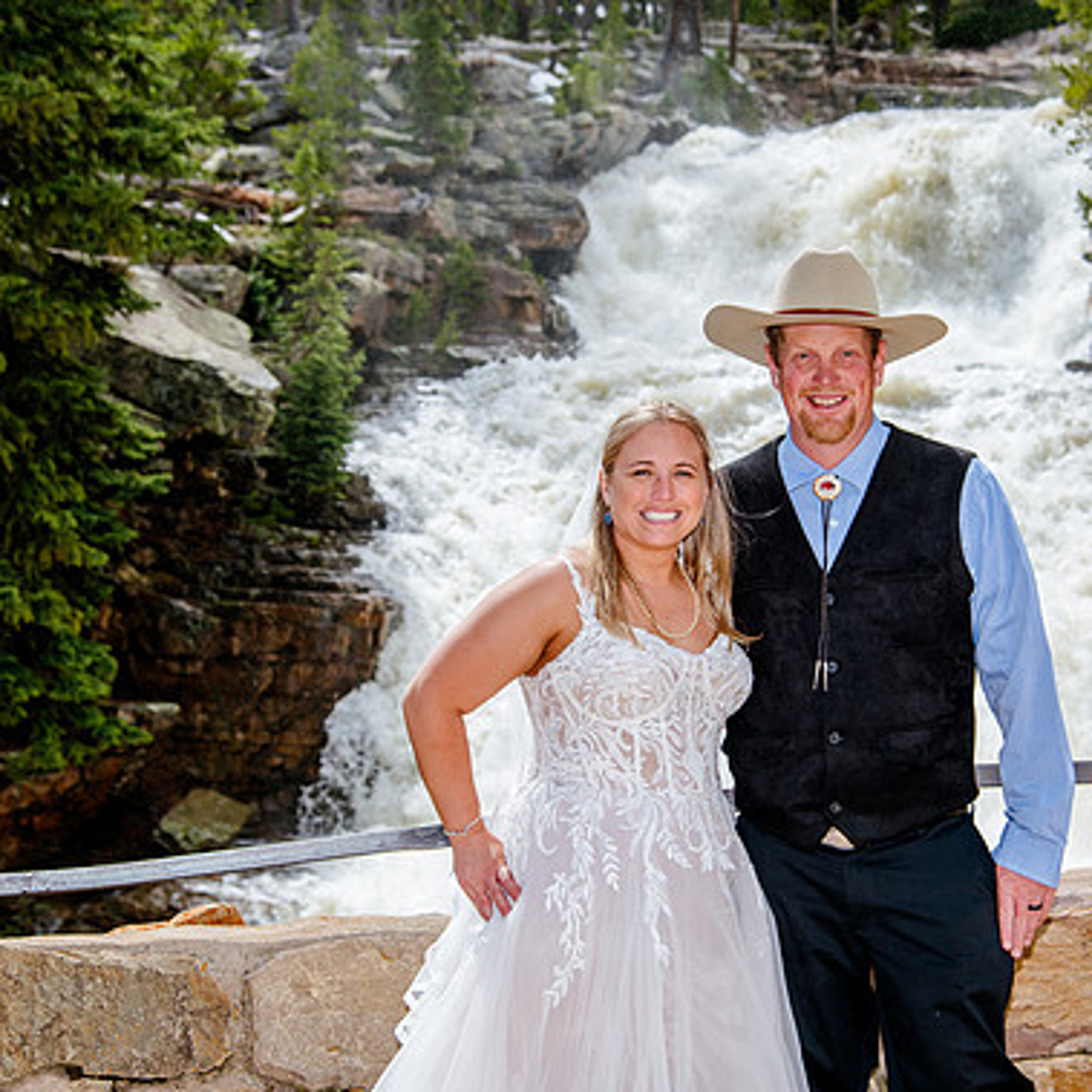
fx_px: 2427
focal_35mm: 68
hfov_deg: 25.3
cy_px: 525
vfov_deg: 25.4
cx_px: 660
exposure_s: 1/640
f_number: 5
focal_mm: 50
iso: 250
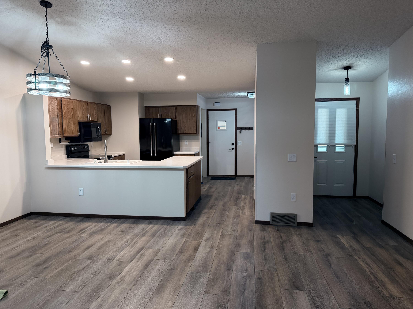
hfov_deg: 71.6
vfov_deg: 56.8
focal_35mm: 24
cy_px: 154
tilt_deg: -5.1
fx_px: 286
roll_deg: +0.5
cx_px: 206
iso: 320
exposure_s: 1/120
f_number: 1.78
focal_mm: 6.76
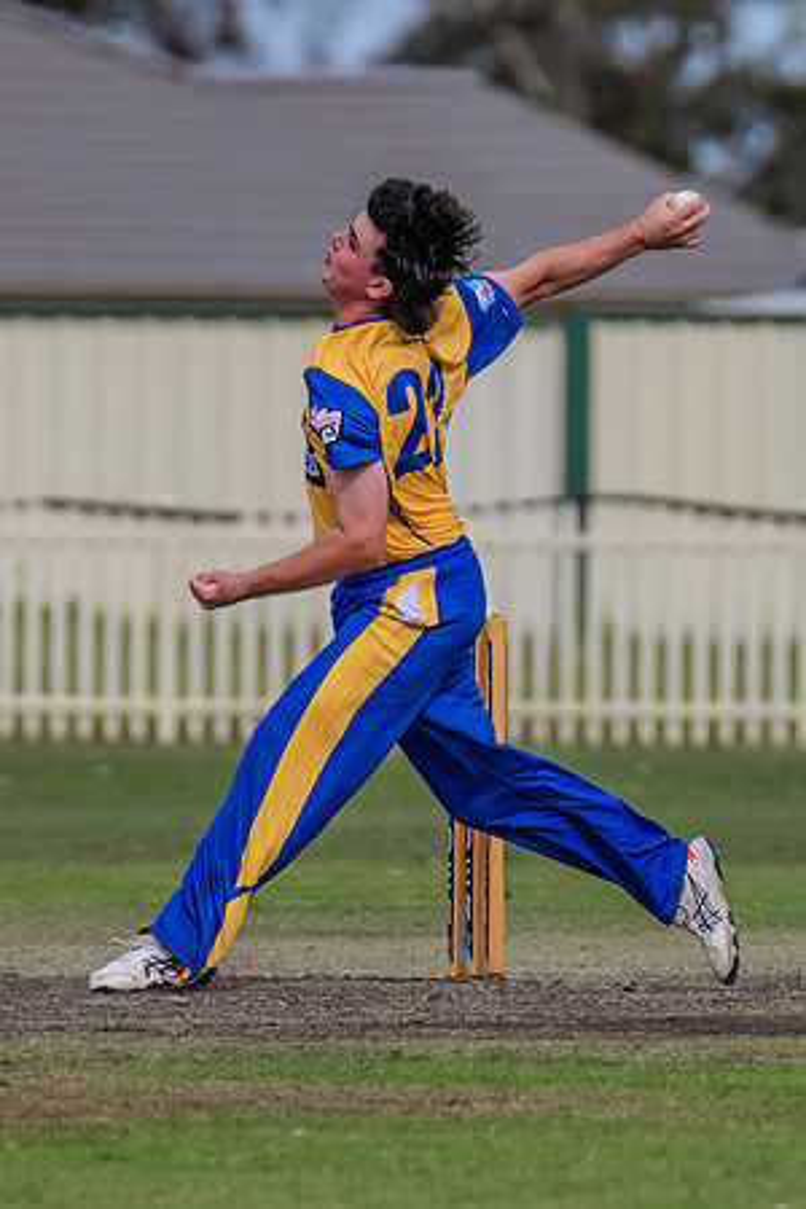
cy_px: 687
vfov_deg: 2.1
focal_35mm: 980
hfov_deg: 1.4
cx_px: 588
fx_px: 32904
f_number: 7.1
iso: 800
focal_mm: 500
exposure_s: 1/2500
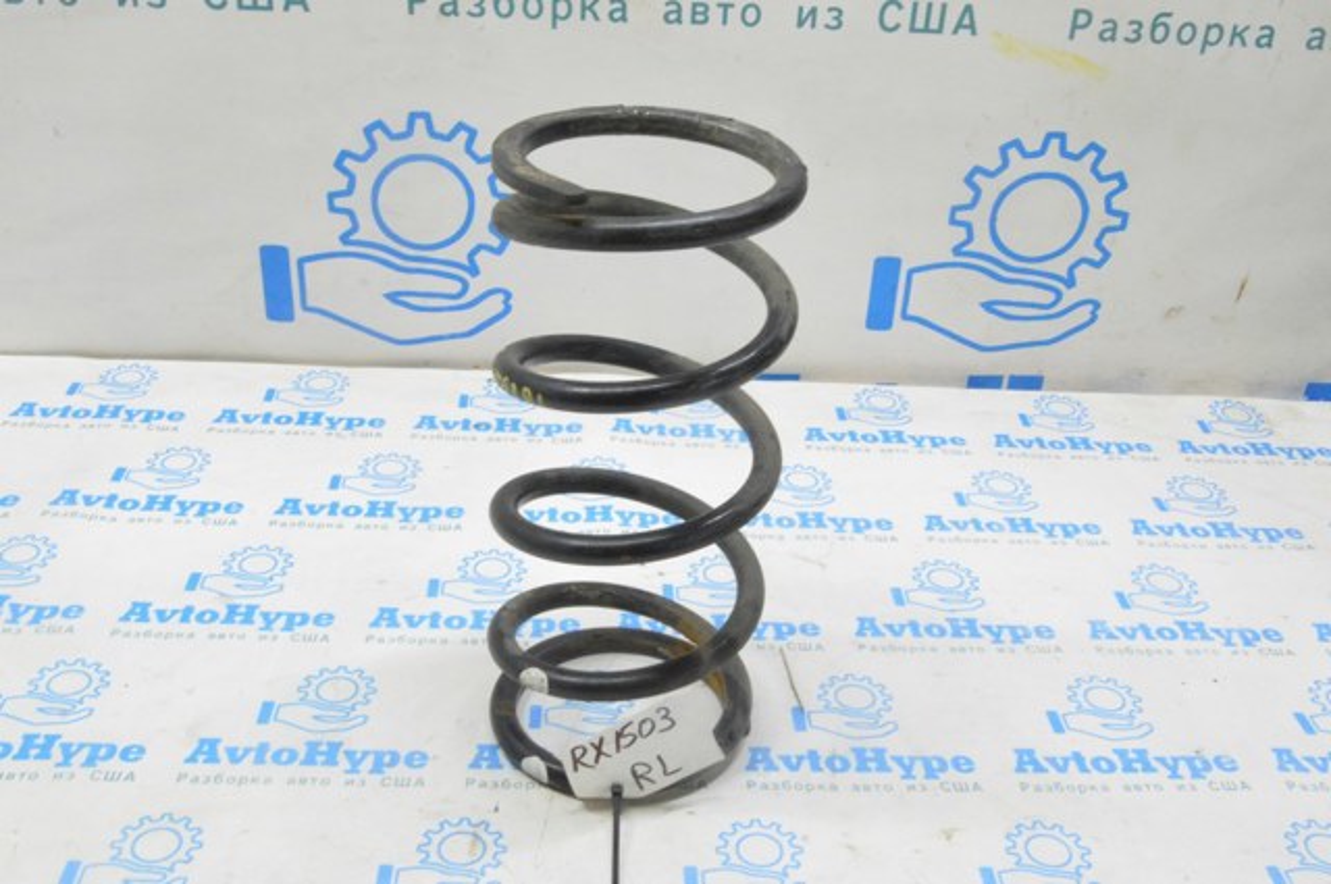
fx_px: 1440
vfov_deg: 34.1
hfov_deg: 49.6
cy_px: 442
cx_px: 666
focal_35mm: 39
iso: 6400
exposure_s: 1/15
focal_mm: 26
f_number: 20
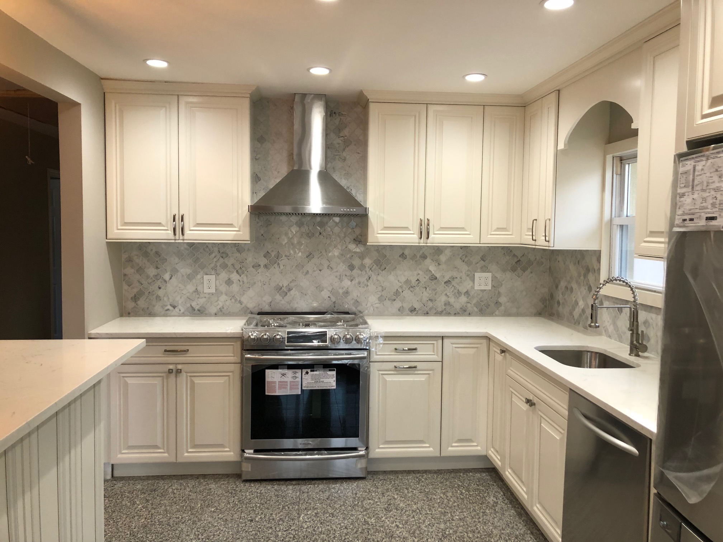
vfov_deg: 49.7
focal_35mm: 28
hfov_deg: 63.4
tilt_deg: -4.7
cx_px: 362
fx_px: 585
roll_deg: -1.2
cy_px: 271
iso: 32
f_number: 1.8
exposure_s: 1/30
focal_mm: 3.99
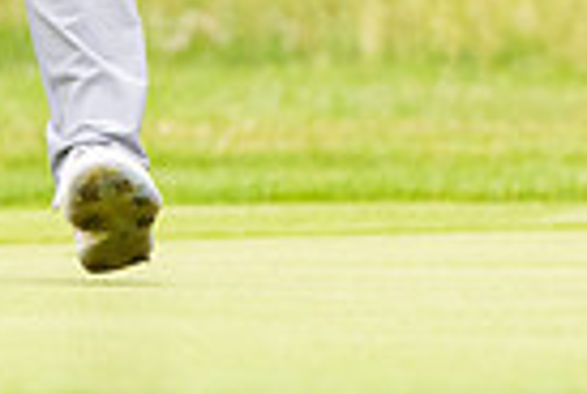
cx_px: 150
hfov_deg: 1.6
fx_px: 20688
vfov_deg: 1.1
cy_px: -319
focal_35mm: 1266
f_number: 4
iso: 1000
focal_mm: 200
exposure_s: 1/1000
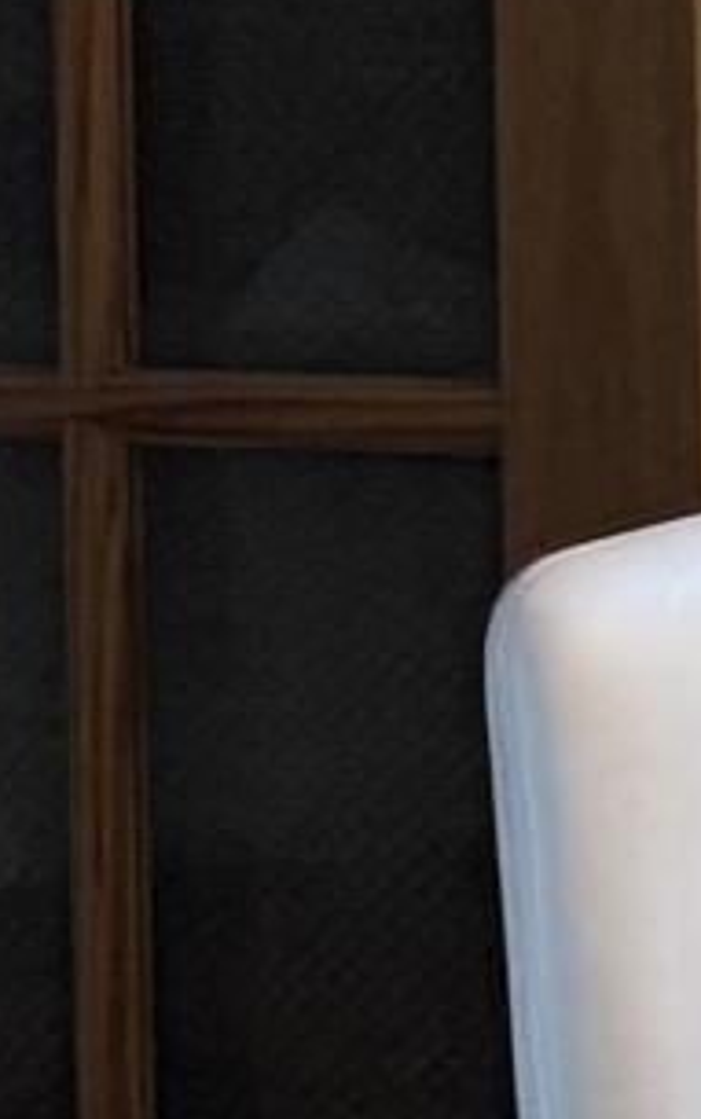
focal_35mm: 271
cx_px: 3578
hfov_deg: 4.2
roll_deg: +0.6
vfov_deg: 7.7
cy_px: 260
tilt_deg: -3.9
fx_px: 8272
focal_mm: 5.96
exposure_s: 1/60
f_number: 1.6
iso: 100
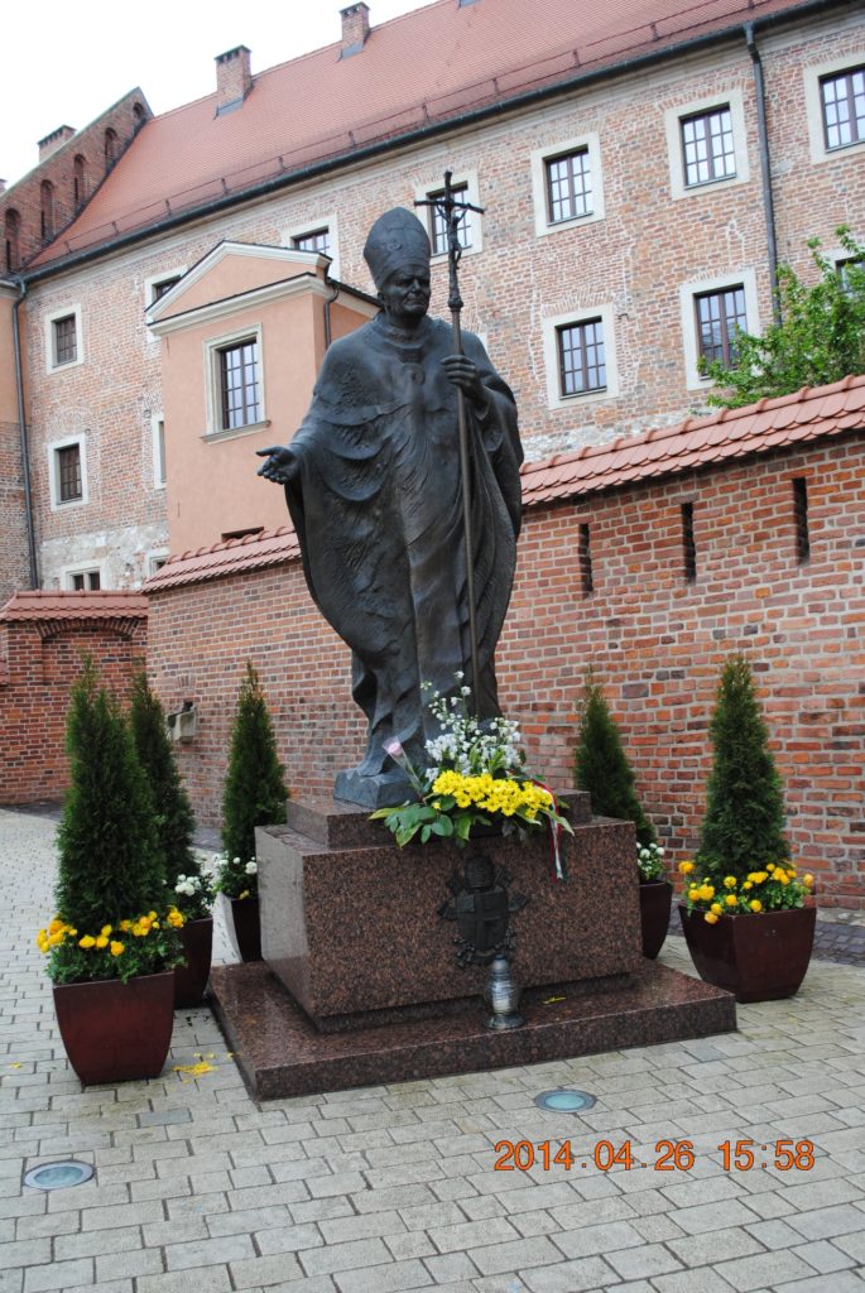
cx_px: 432
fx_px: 1079
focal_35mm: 30
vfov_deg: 61.9
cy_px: 646
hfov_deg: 43.7
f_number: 5.6
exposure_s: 1/125
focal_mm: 20
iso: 200
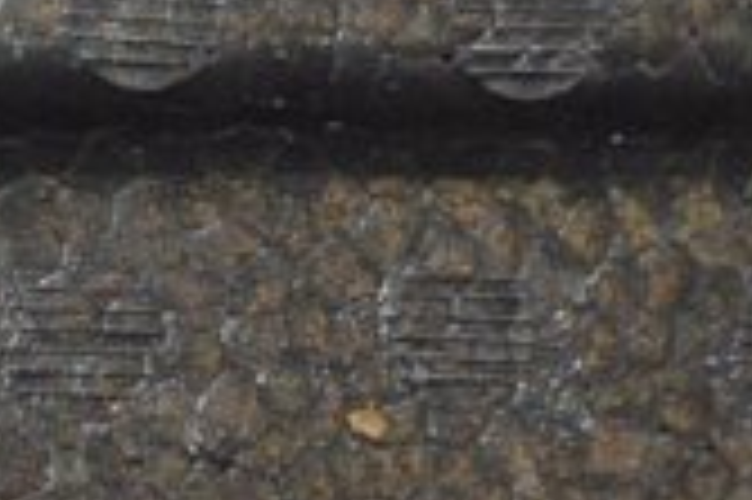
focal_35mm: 316
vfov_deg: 4.3
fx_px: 6593
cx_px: 113
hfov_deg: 6.5
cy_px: -327
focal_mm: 55
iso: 2000
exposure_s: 1/60
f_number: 5.6
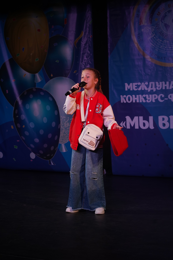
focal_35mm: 70
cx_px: 86
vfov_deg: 28.8
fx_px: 505
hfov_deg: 19.5
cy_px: 130
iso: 1600
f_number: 4.5
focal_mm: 70
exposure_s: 1/400
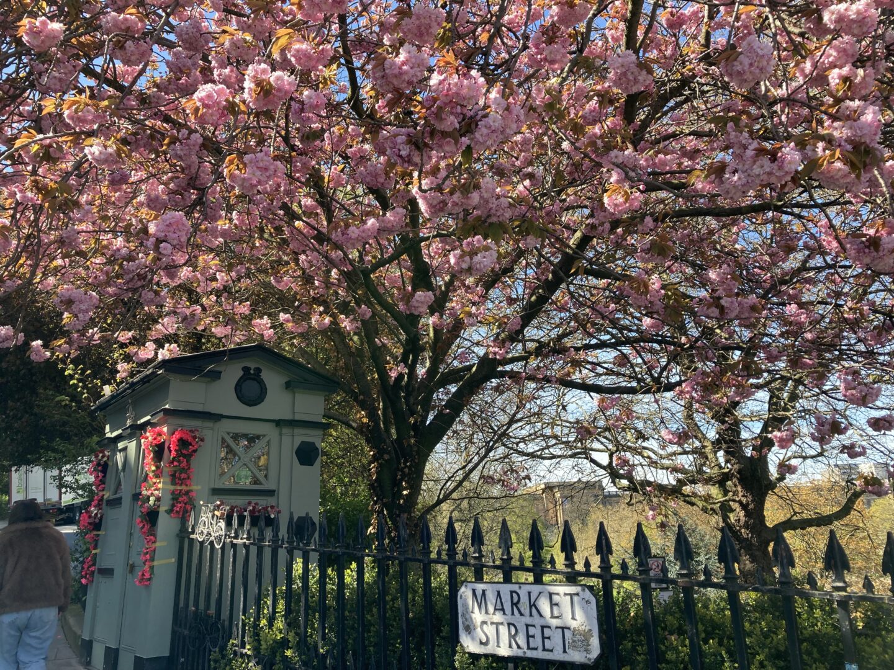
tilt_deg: +15.8
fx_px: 723
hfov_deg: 63.4
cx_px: 447
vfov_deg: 49.7
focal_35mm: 28
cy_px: 335
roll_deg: +1.1
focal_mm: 3.99
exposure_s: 1/408
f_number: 1.8
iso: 20
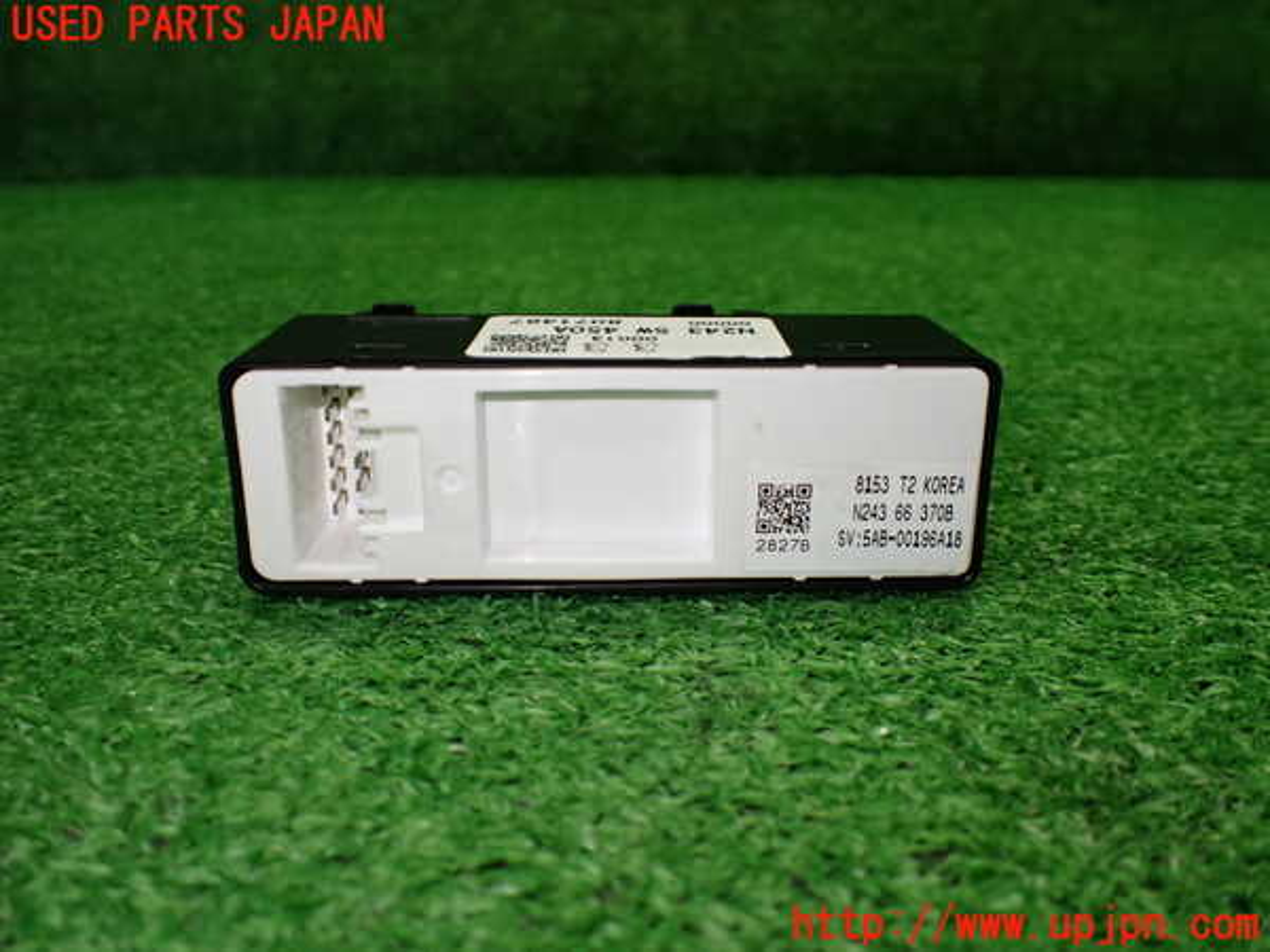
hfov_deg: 60.0
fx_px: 1101
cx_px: 635
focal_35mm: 30
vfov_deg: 46.8
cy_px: 476
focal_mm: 5.4
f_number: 2.3
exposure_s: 1/125
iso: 250
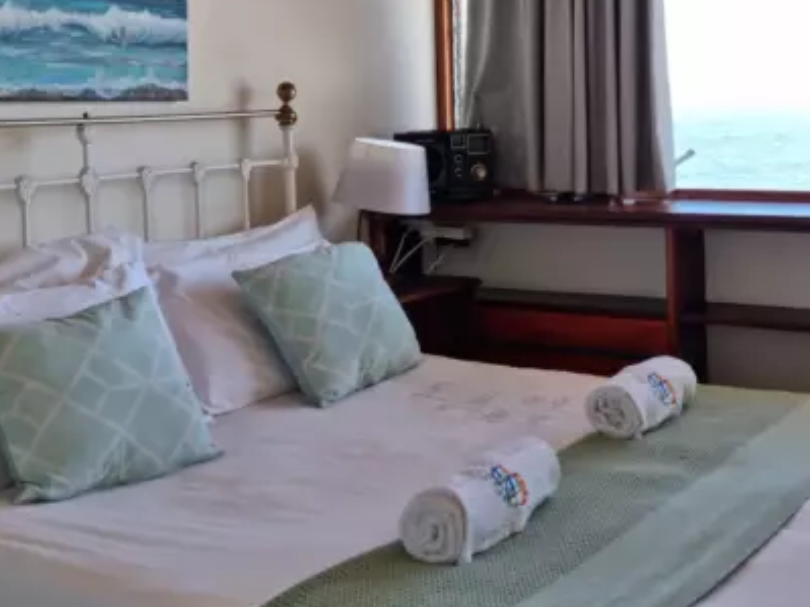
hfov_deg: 36.4
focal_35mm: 52
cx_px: 542
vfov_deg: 27.7
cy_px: 164
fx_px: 1216
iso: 25
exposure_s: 1/191
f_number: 2
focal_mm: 5.9
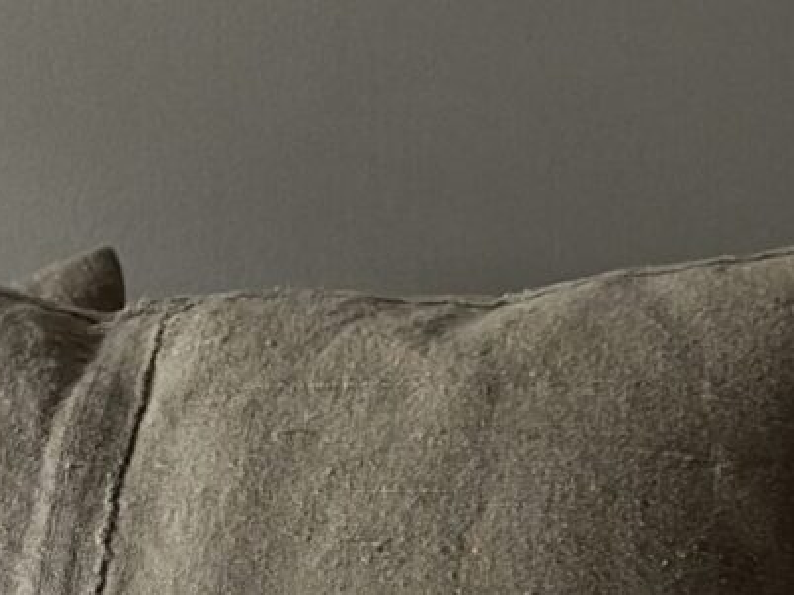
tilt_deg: -5.0
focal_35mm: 215
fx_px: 4929
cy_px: 433
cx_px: -806
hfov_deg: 8.7
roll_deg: +0.1
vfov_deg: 6.9
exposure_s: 1/60
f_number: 1.78
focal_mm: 6.86
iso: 200
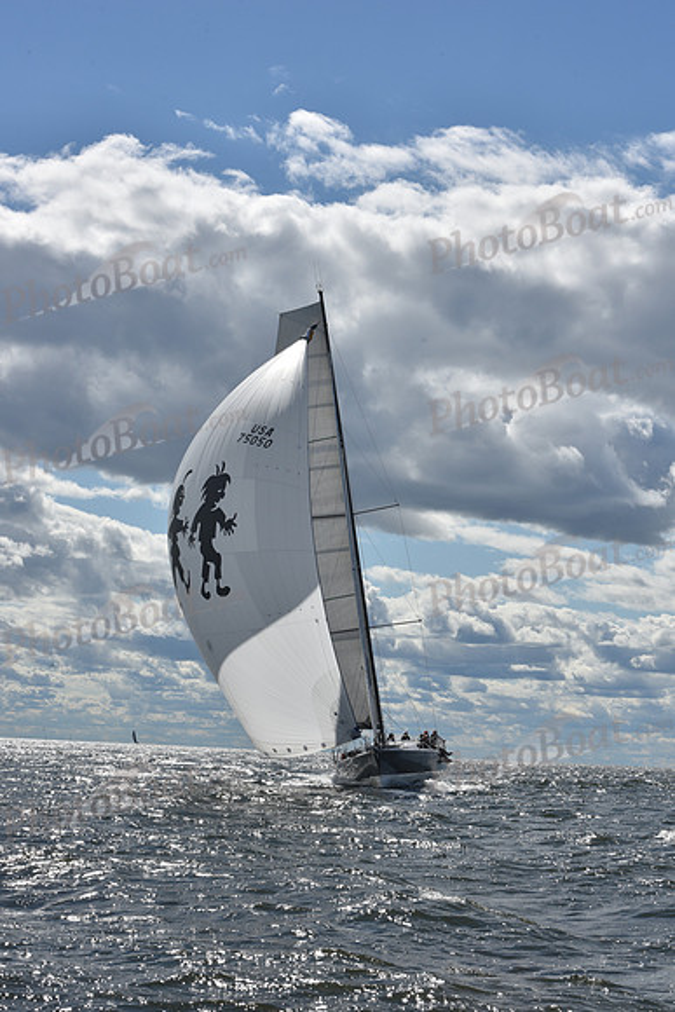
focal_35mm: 70
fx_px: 1967
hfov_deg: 19.5
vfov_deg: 28.8
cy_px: 506
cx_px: 338
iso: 250
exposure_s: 1/640
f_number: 16
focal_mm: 70
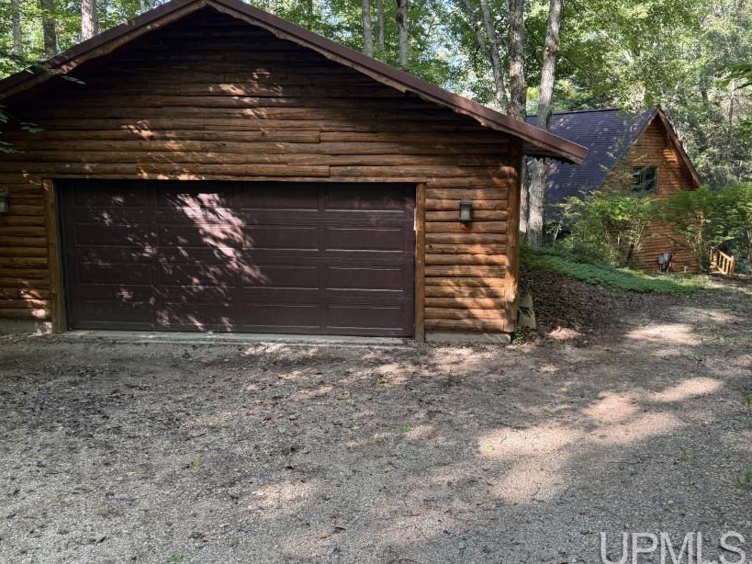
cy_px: 243
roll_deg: +0.6
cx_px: 384
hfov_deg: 60.0
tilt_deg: -8.8
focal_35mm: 30
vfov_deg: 46.7
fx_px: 652
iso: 100
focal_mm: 6.76
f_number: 1.78
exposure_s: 1/143
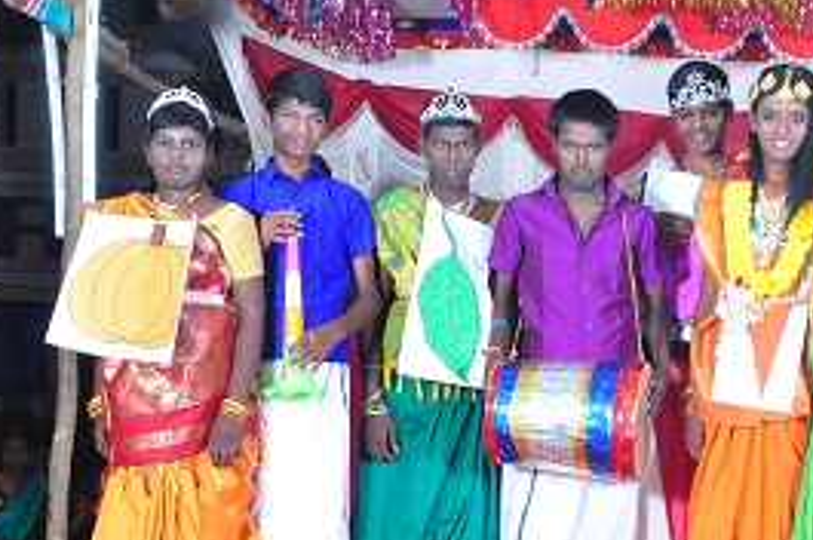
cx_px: 696
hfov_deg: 23.4
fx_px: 1917
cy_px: 387
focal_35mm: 85
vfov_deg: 16.0
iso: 800
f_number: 7.1
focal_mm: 30
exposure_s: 1/160
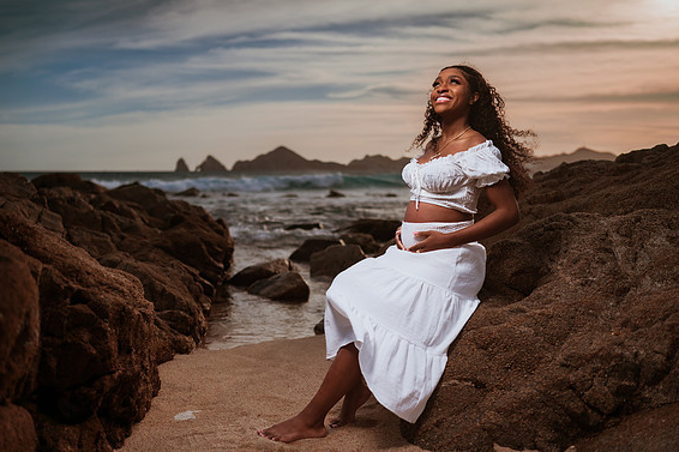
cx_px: 335
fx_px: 679
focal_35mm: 36
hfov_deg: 53.1
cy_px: 230
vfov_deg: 36.9
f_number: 1.8
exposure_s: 1/8000
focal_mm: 35
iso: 80
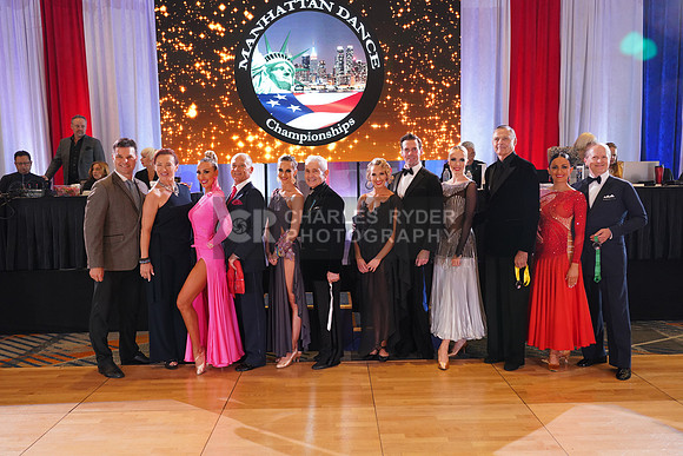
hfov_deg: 60.3
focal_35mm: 31
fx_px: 588
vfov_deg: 42.3
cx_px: 342
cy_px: 228
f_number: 4.5
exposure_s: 1/160
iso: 2000
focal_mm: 31
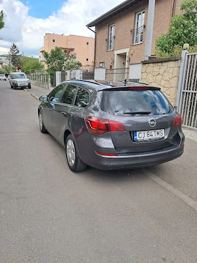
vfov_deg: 65.3
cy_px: 132
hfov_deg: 51.4
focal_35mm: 27
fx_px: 205
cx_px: 98
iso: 50
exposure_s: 1/286
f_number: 1.8
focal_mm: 4
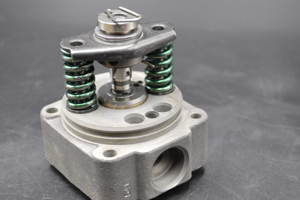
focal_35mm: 66
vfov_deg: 20.7
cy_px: 114
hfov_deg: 30.7
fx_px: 547
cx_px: 147
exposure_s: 1/15
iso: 400
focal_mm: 35
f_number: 5
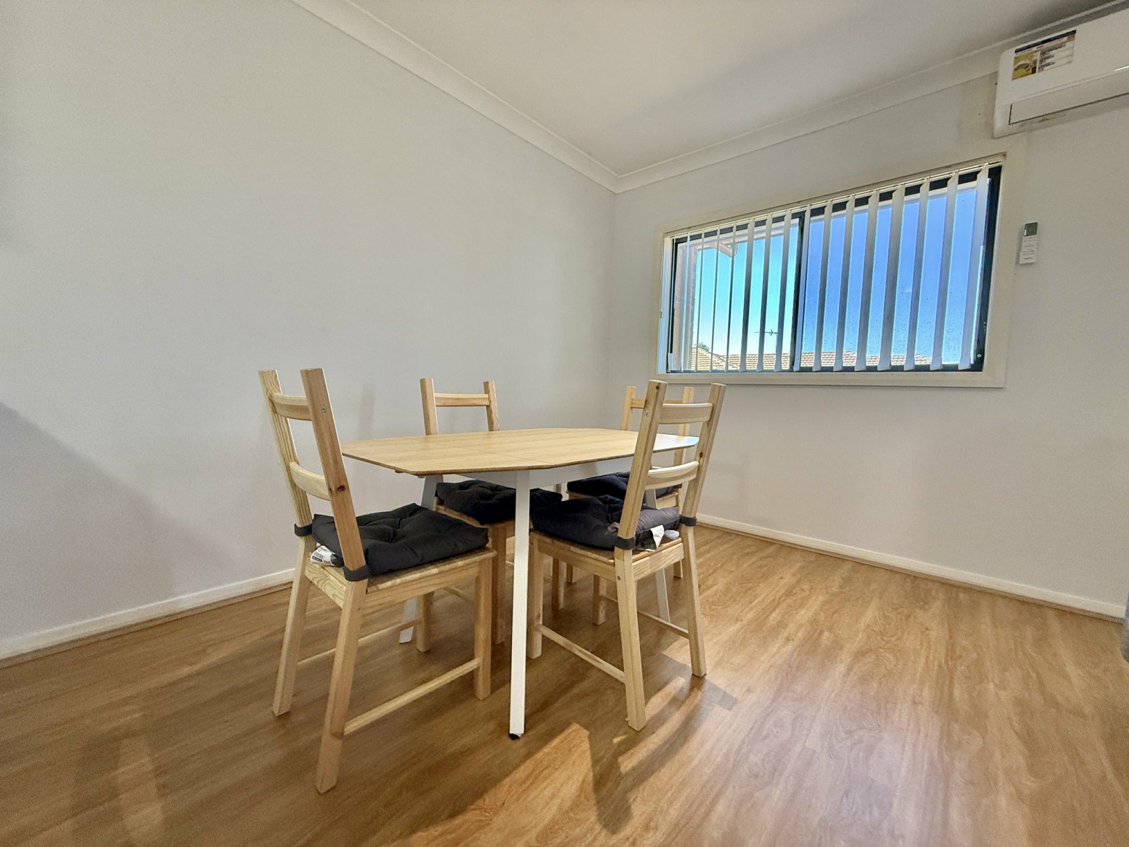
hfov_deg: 102.1
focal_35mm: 14
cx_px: 564
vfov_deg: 85.7
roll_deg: -2.4
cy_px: 424
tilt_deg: -3.9
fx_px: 457
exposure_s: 1/90
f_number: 2.2
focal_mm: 2.22
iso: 320
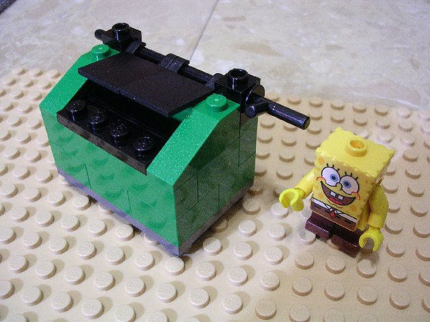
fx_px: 472
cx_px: 215
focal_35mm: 38
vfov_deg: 37.7
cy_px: 161
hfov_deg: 49.0
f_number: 2.8
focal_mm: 5.8
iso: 362
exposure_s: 1/3.3
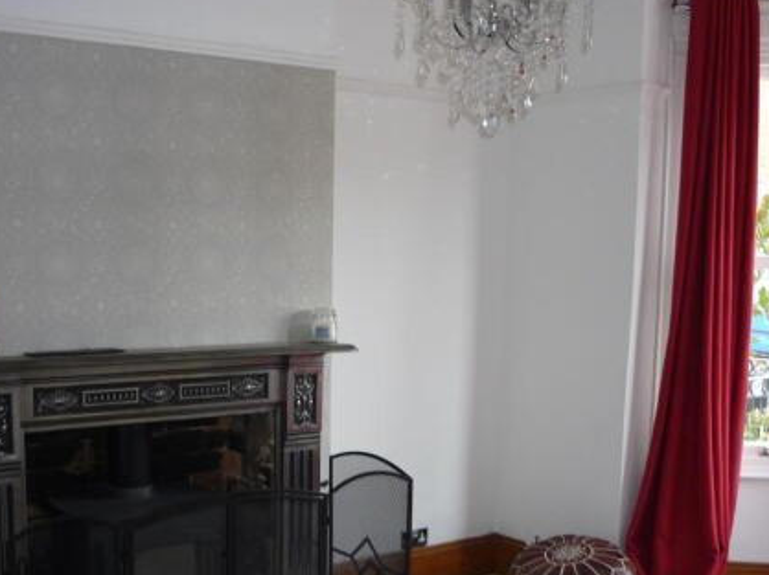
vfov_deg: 31.2
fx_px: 1021
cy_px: 392
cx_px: 365
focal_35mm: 46
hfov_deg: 41.2
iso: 100
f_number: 2.8
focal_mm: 5.5
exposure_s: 1/30
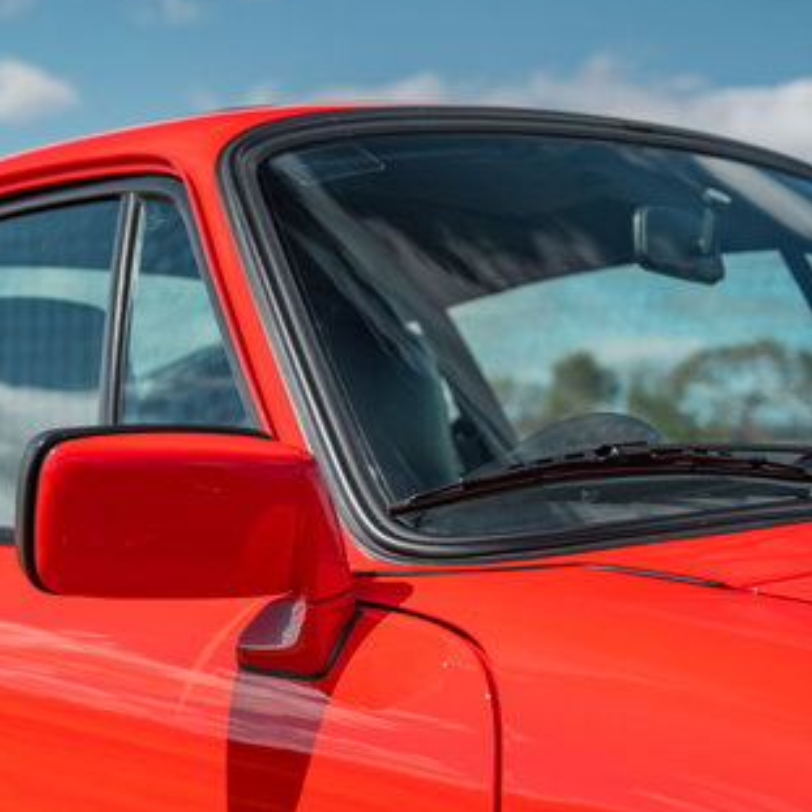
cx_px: 103
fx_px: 1778
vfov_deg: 25.4
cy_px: 629
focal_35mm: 67
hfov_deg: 25.1
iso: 100
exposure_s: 1/1250
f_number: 2.8
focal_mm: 32
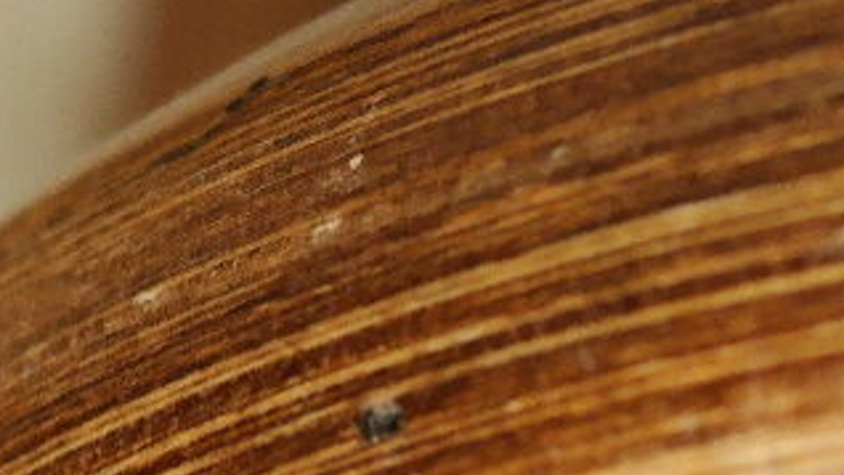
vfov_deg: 4.6
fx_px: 5864
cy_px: -316
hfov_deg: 8.2
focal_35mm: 262
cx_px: 311
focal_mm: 30
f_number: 5.6
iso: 800
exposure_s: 1/25
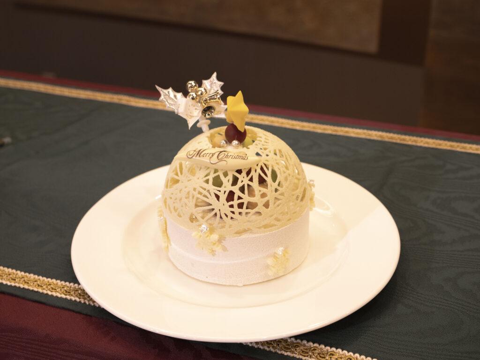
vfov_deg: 29.1
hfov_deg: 38.2
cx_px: 240
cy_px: 180
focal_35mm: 50
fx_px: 694
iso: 800
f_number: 4
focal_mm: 25
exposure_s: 1/100
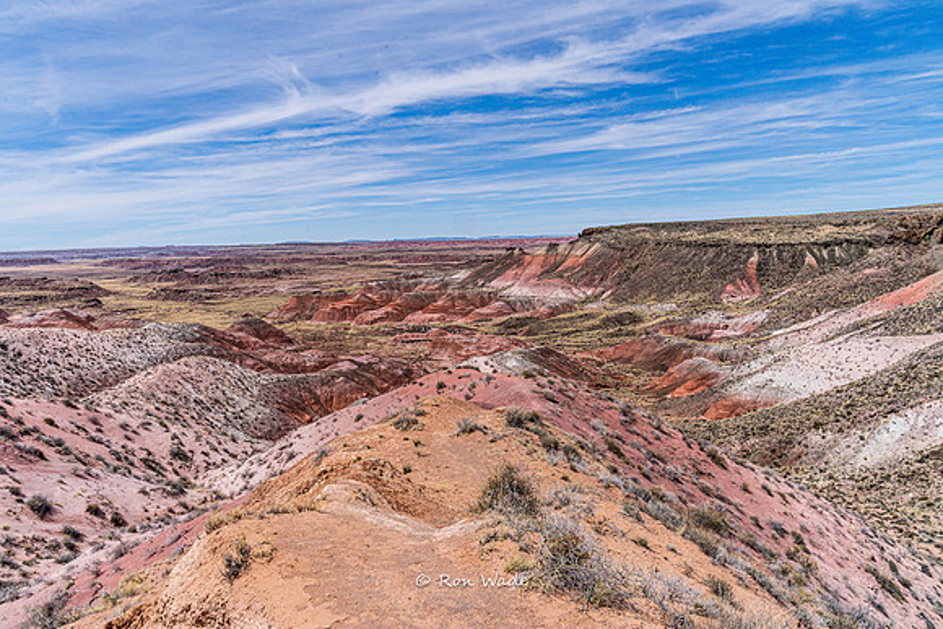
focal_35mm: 24
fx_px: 629
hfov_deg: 73.7
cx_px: 472
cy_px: 314
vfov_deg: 53.2
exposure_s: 1/1000
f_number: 18
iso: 640
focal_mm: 24
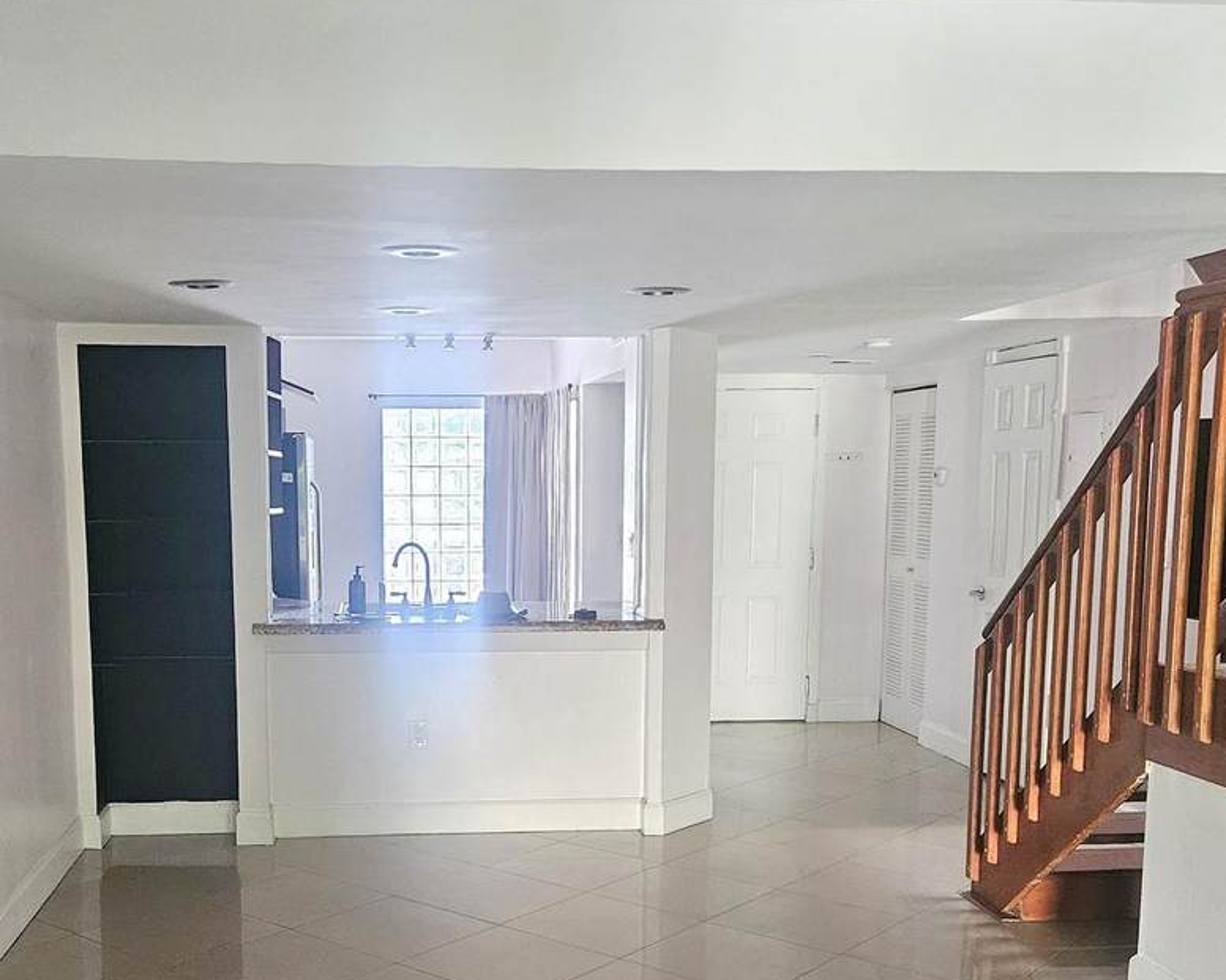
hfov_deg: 48.7
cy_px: 686
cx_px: 480
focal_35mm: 37
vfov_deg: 39.4
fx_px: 1342
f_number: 1.8
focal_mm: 5.4
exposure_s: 1/120
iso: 1000
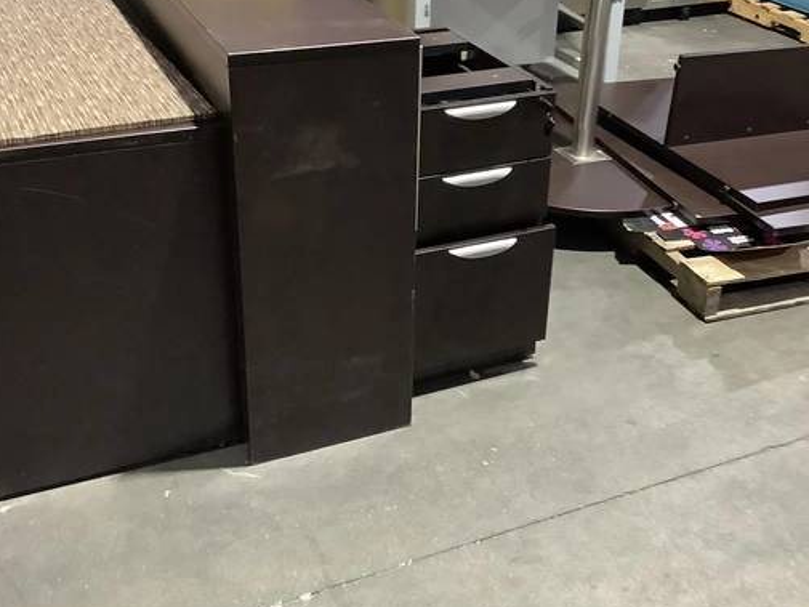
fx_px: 1075
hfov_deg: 41.1
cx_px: 461
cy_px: 235
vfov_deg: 31.4
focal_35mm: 46
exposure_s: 1/30
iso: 320
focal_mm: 3.3
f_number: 2.4
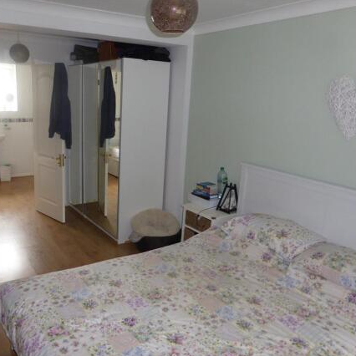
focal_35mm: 29
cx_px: 138
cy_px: 181
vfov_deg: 55.6
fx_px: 337
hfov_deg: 55.1
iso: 400
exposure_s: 1/60
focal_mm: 4.3
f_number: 3.3
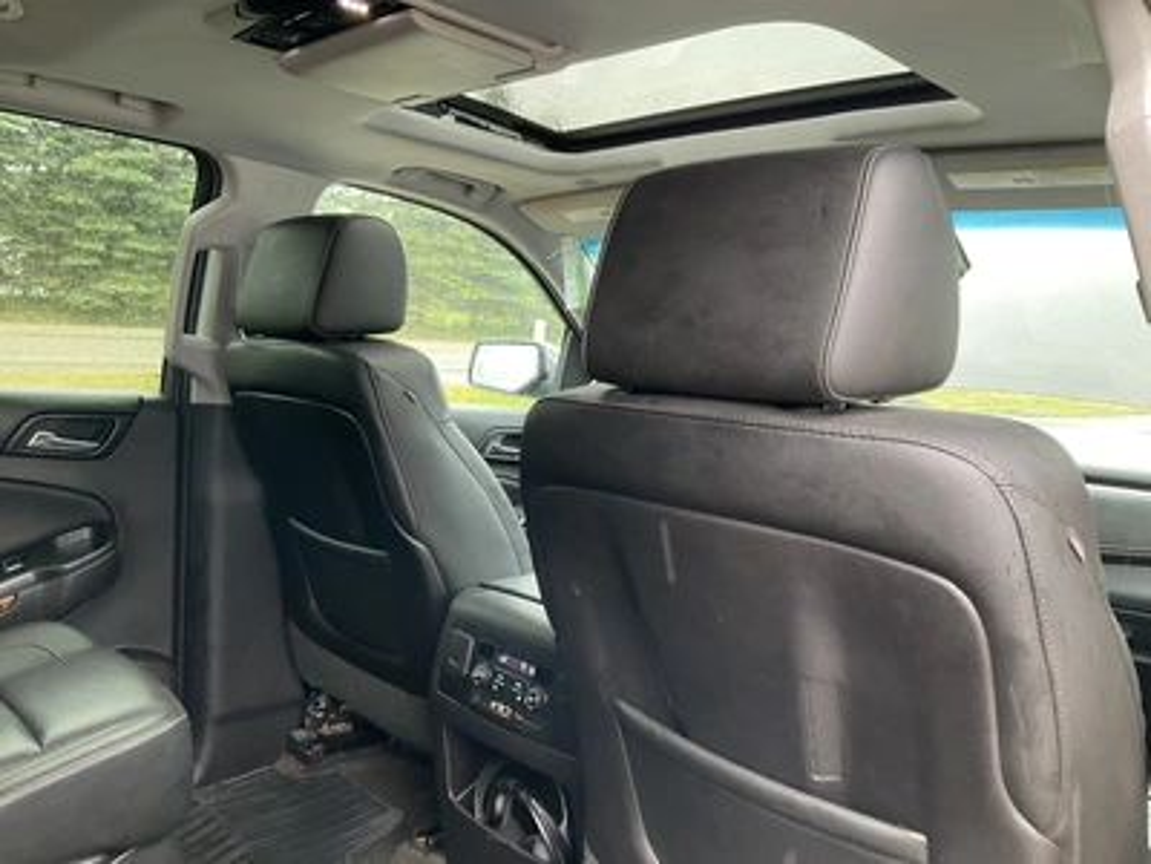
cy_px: 432
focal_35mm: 29
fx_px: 964
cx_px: 576
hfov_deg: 61.7
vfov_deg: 48.2
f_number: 1.8
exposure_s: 1/65
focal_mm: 3
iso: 64
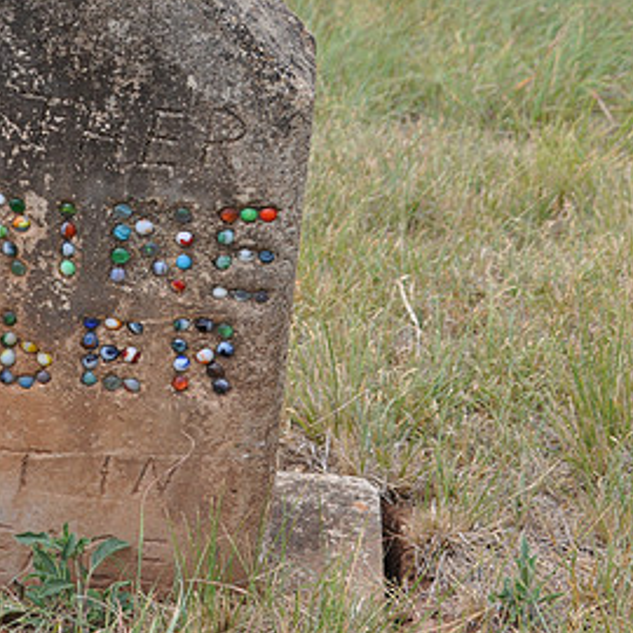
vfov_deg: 13.8
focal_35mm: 126
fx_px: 2607
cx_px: 73
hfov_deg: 13.7
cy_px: 196
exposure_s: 1/200
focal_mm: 46
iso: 200
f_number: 7.1
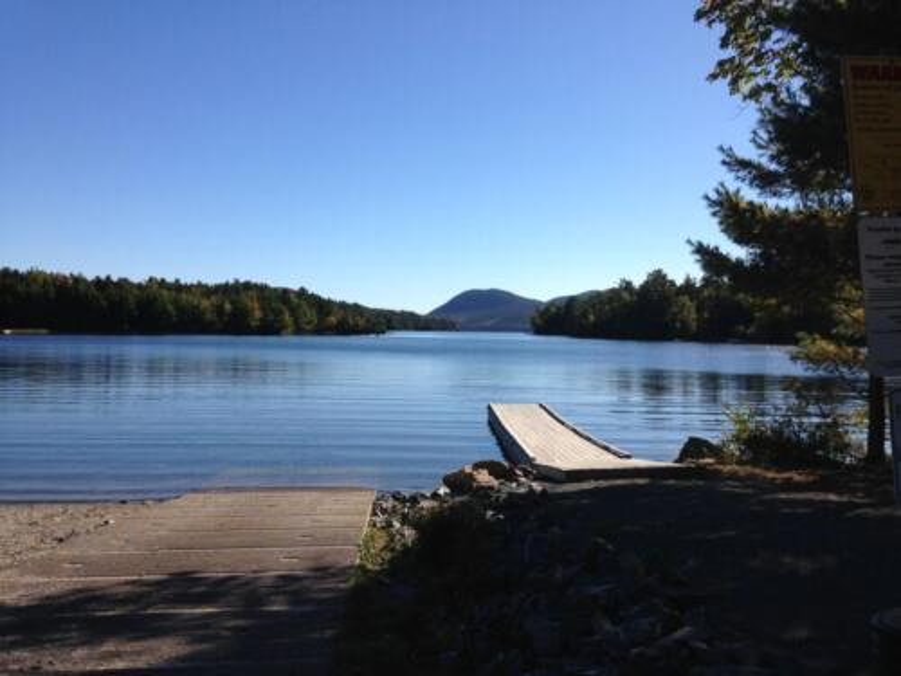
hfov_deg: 55.4
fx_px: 859
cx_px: 450
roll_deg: -0.5
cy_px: 338
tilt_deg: -1.4
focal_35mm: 33
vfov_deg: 42.9
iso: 50
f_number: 2.4
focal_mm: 4.12
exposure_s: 1/2169
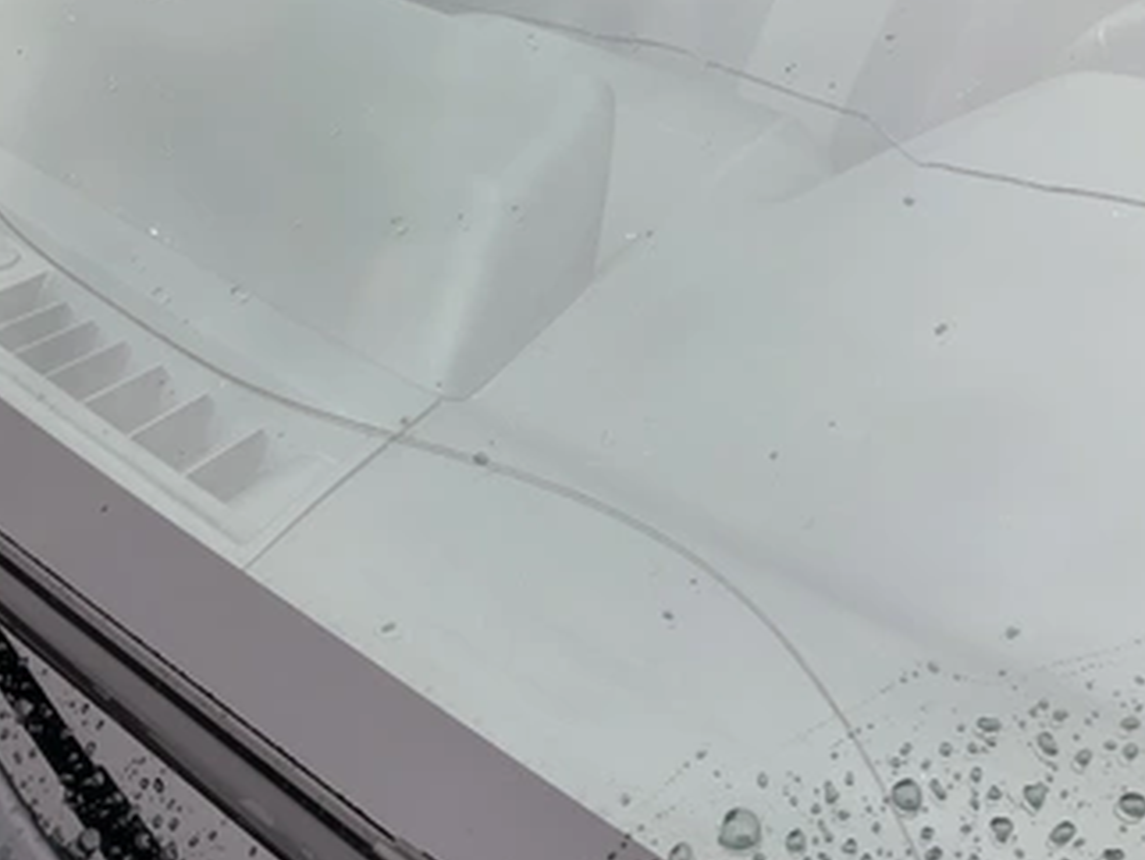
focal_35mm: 36
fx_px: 1192
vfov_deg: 39.7
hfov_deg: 51.3
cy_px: 409
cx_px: 572
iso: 20
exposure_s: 1/197
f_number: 1.8
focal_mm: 3
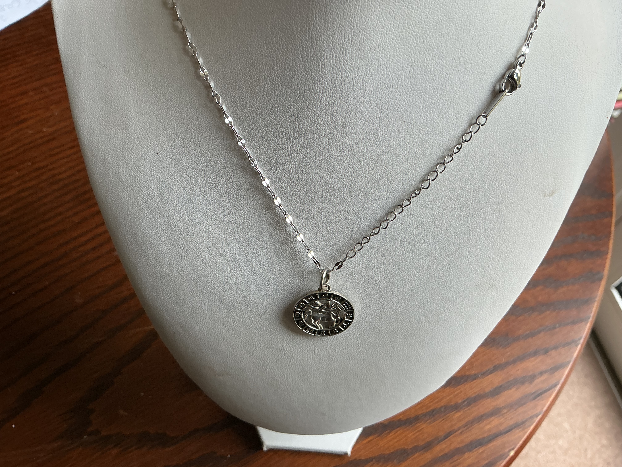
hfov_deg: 61.7
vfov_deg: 48.2
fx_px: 521
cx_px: 311
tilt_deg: -60.7
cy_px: 234
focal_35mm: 29
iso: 40
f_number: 1.8
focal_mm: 3
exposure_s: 1/100
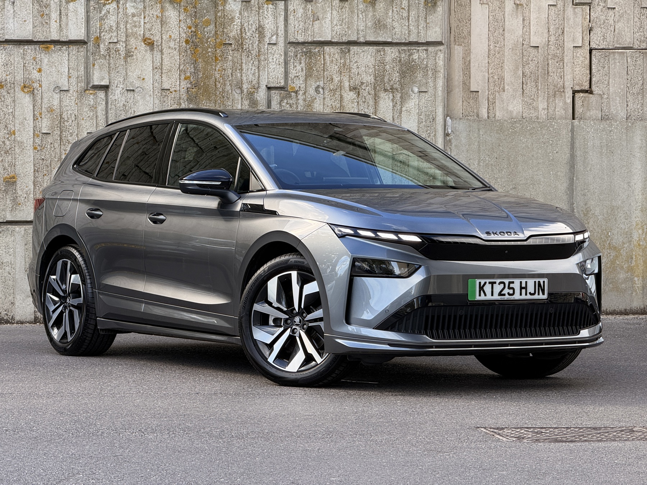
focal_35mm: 120
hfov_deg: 16.4
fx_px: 2243
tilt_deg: +0.9
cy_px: 242
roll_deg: +0.1
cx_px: 324
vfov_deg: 12.3
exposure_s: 1/280
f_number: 2.8
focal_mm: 15.66
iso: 64
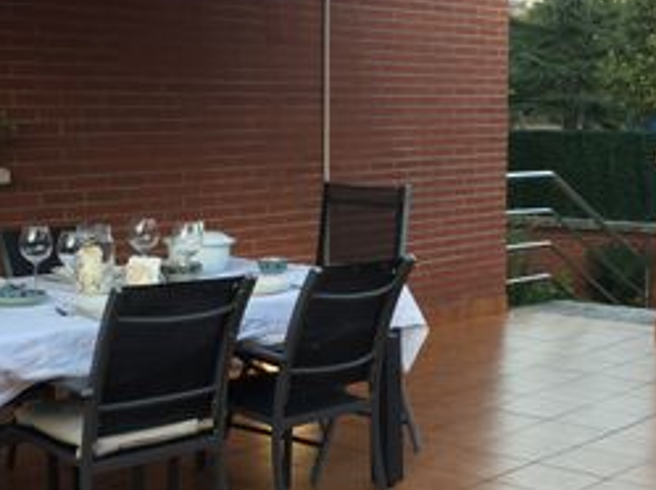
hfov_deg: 27.8
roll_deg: -0.2
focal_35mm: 70
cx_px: 361
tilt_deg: -6.2
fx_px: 1325
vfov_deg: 21.0
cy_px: 258
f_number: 2.2
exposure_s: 1/50
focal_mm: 4.15
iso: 32
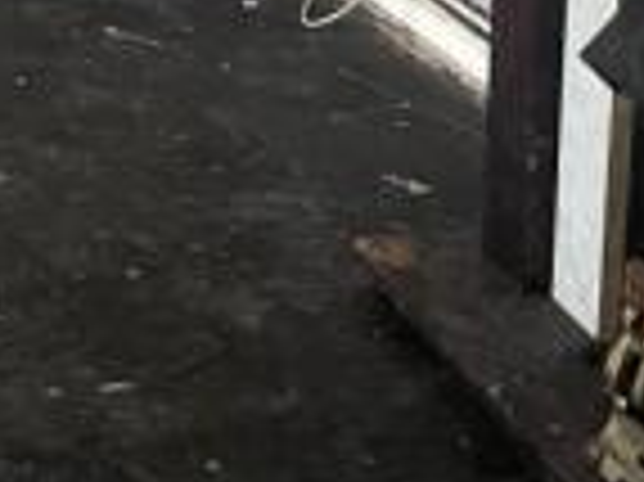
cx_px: -367
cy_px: -430
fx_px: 1970
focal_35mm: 106
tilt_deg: -8.6
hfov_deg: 16.6
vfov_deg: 12.5
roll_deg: +0.8
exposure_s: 1/60
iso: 400
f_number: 1.6
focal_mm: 4.2
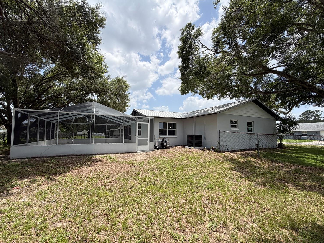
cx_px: 158
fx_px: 140
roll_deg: +0.4
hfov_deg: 98.1
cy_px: 126
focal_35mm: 15
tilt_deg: +4.3
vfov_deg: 81.7
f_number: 2.2
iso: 25
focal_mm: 2.22
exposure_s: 1/770
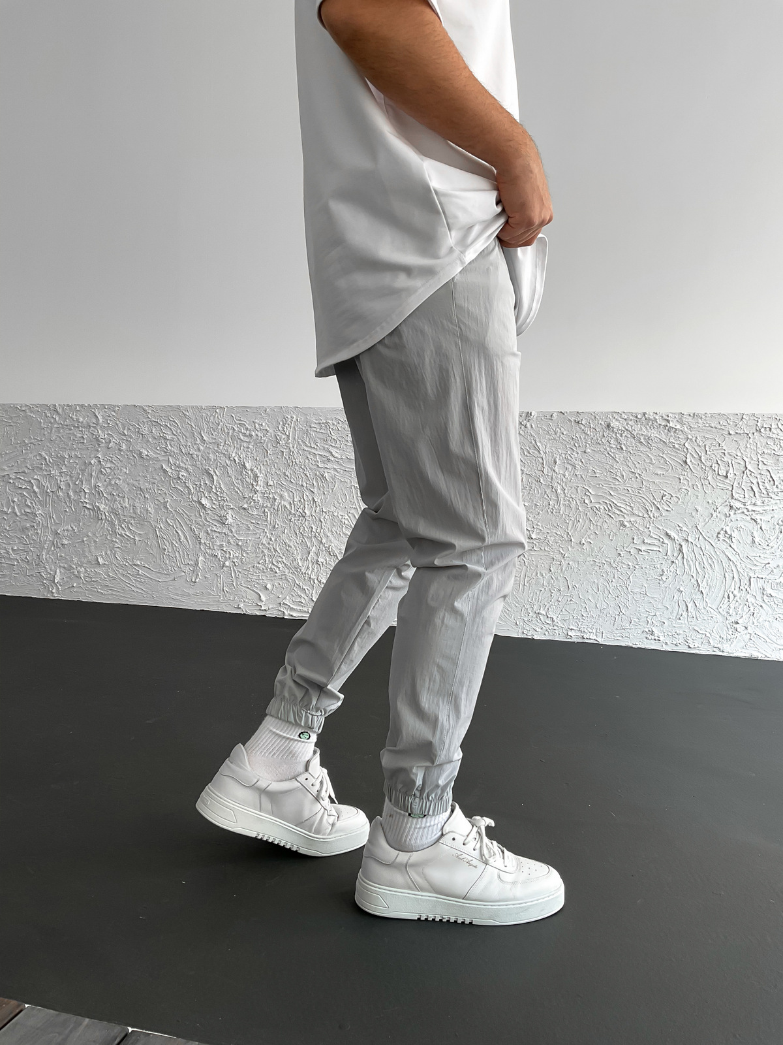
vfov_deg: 61.7
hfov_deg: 48.2
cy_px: 522
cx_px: 392
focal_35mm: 29
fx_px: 875
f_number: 1.8
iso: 25
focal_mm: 3
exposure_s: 1/120
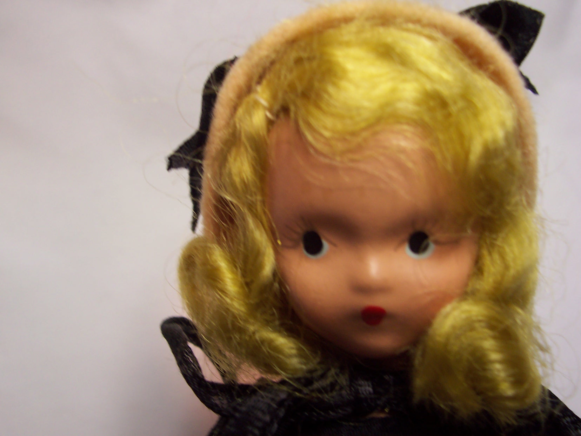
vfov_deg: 38.7
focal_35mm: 37
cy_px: 218
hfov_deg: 50.1
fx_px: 621
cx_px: 290
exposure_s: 1/45
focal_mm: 5.6
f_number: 2.8
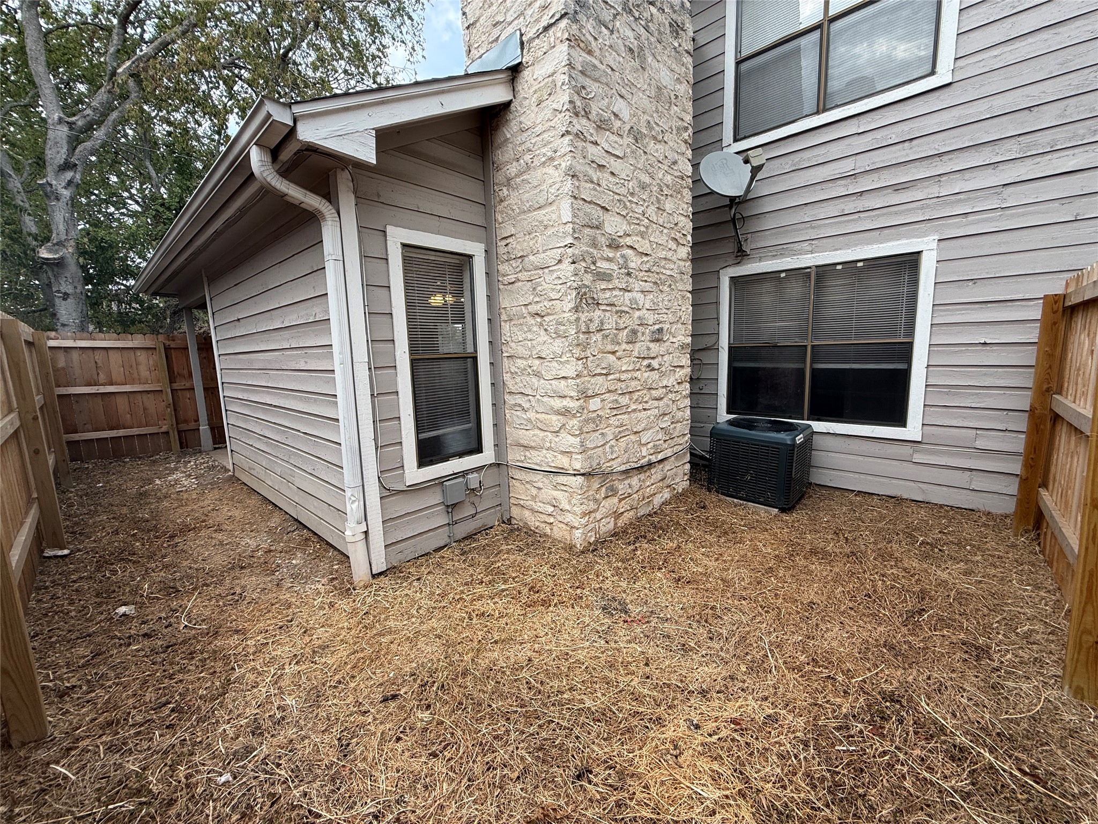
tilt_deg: -7.3
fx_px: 444
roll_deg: +1.9
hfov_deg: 102.1
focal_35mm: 14
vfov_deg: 85.7
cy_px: 412
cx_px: 549
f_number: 2.2
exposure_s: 1/255
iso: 50
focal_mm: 2.22
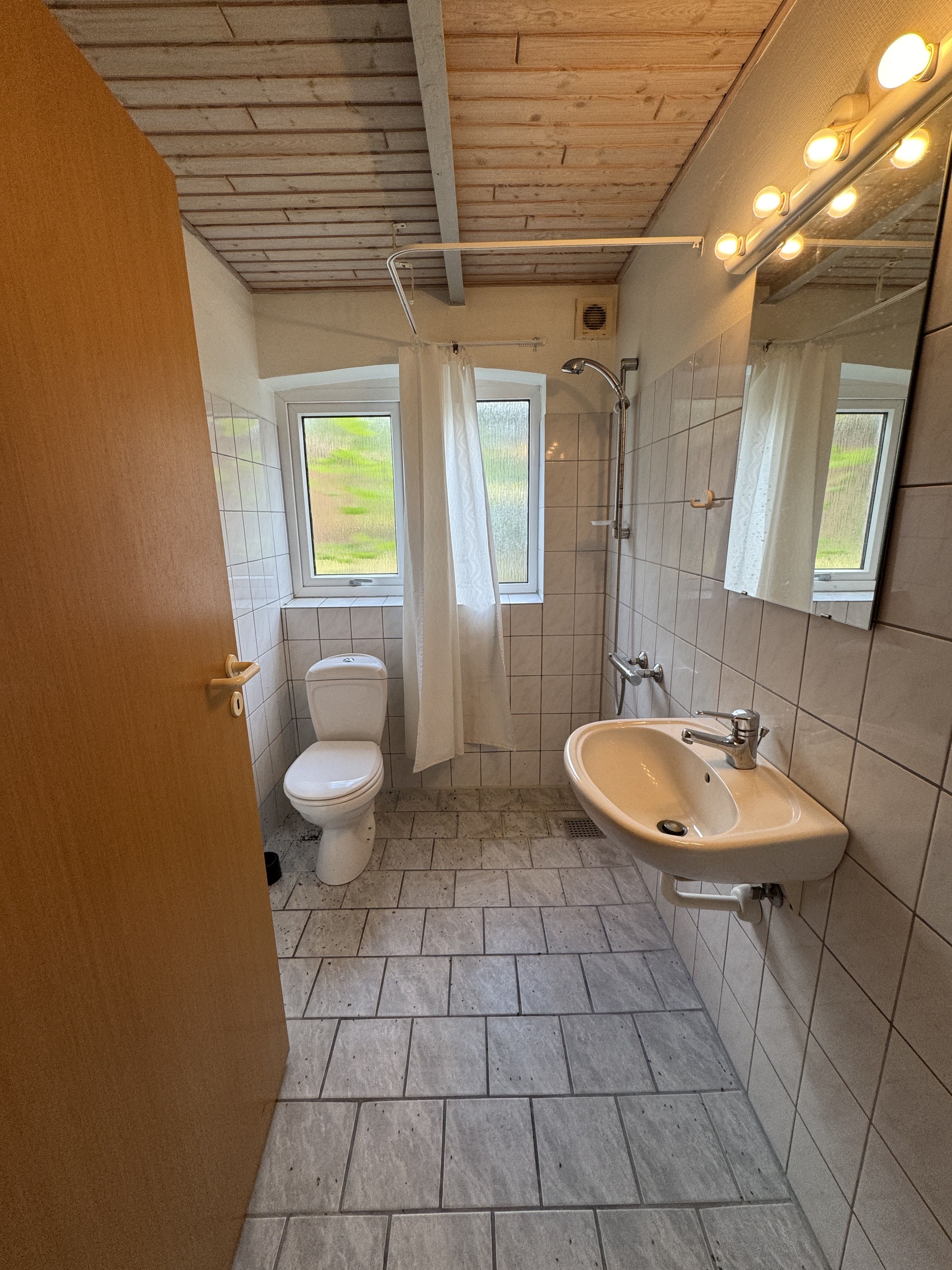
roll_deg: +0.8
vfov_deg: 102.1
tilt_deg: -12.5
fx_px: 513
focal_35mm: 14
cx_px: 476
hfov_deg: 85.7
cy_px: 635
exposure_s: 1/100
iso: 125
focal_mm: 2.22
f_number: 2.2
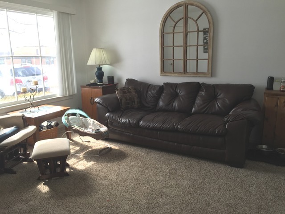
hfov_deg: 61.7
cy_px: 107
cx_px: 142
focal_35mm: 29
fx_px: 239
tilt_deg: -12.0
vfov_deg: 48.2
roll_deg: +0.5
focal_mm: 4.15
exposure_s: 1/332
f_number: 2.2
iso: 32
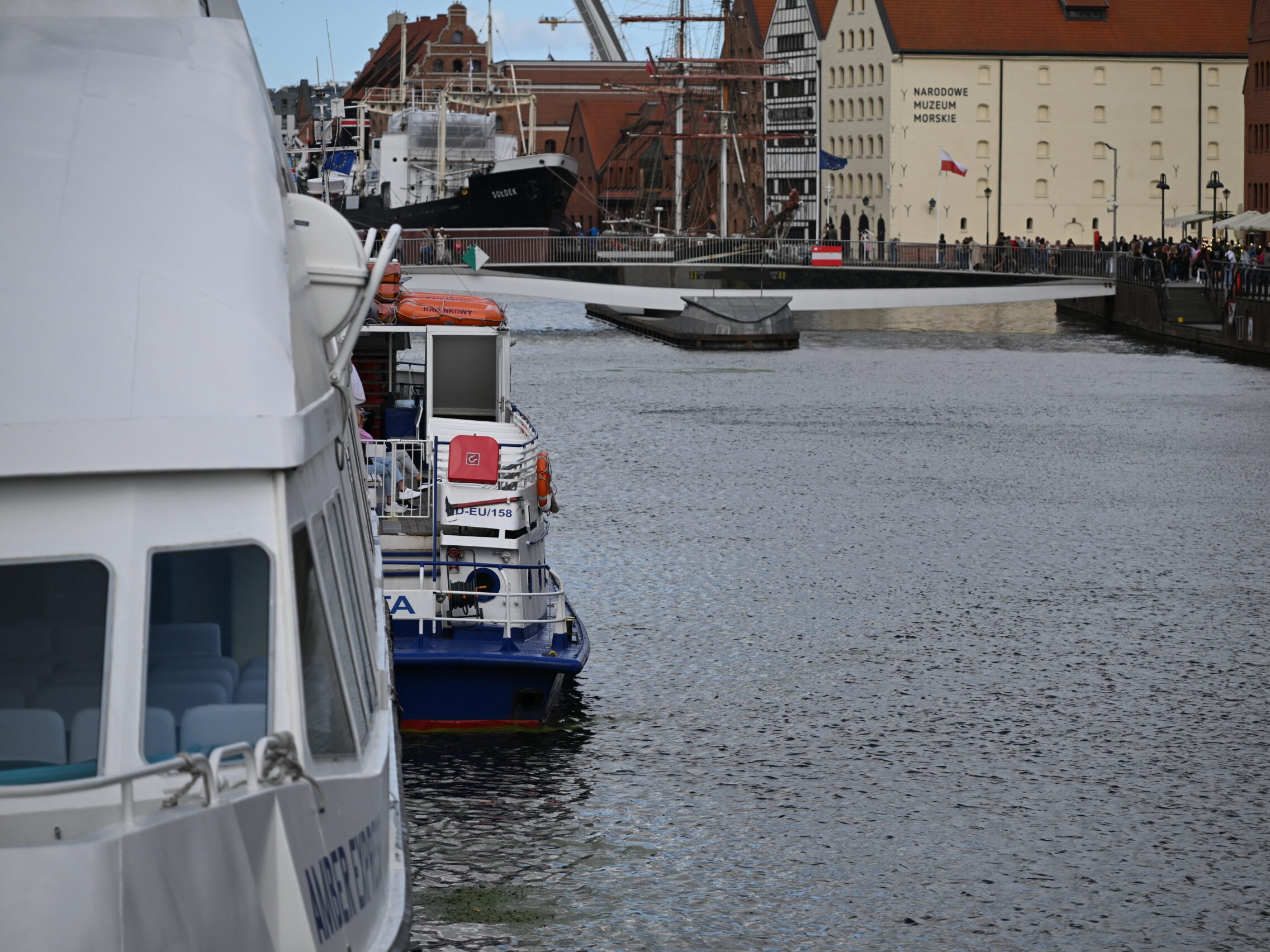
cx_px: 693
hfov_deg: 15.2
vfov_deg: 11.4
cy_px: 476
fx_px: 4769
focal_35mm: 130
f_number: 4
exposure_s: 1/4000
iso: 400
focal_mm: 120
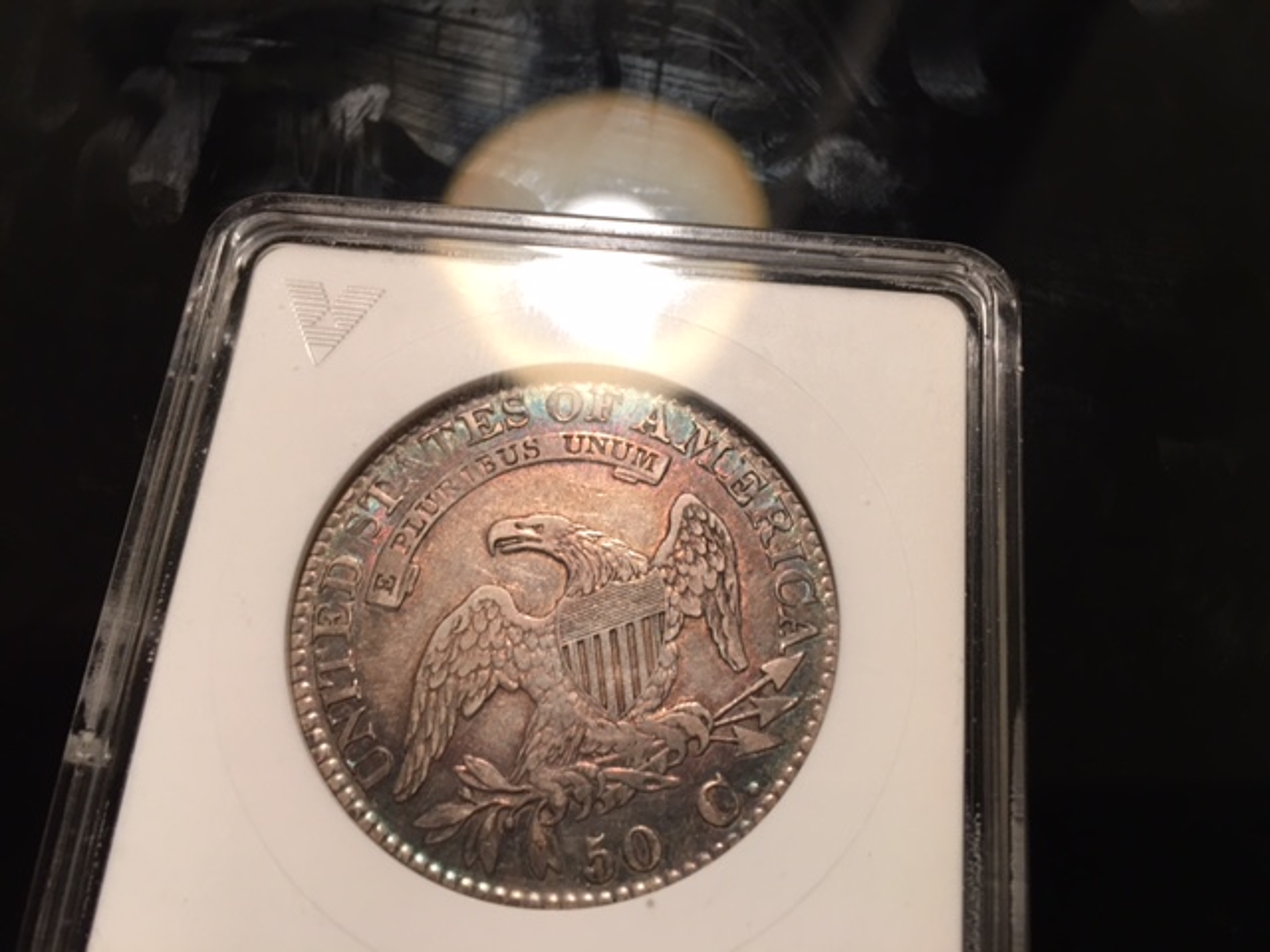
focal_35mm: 29
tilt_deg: -68.7
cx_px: 635
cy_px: 476
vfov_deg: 48.2
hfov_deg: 61.7
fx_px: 1064
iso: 25
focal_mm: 4.15
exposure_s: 1/15
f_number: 2.2
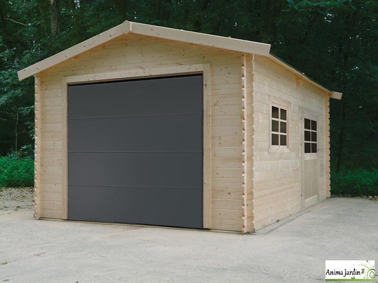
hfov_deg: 42.9
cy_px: 142
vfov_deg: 32.9
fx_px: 480
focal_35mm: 44
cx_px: 189
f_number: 3.2
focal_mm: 7.2
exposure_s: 1/60
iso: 100
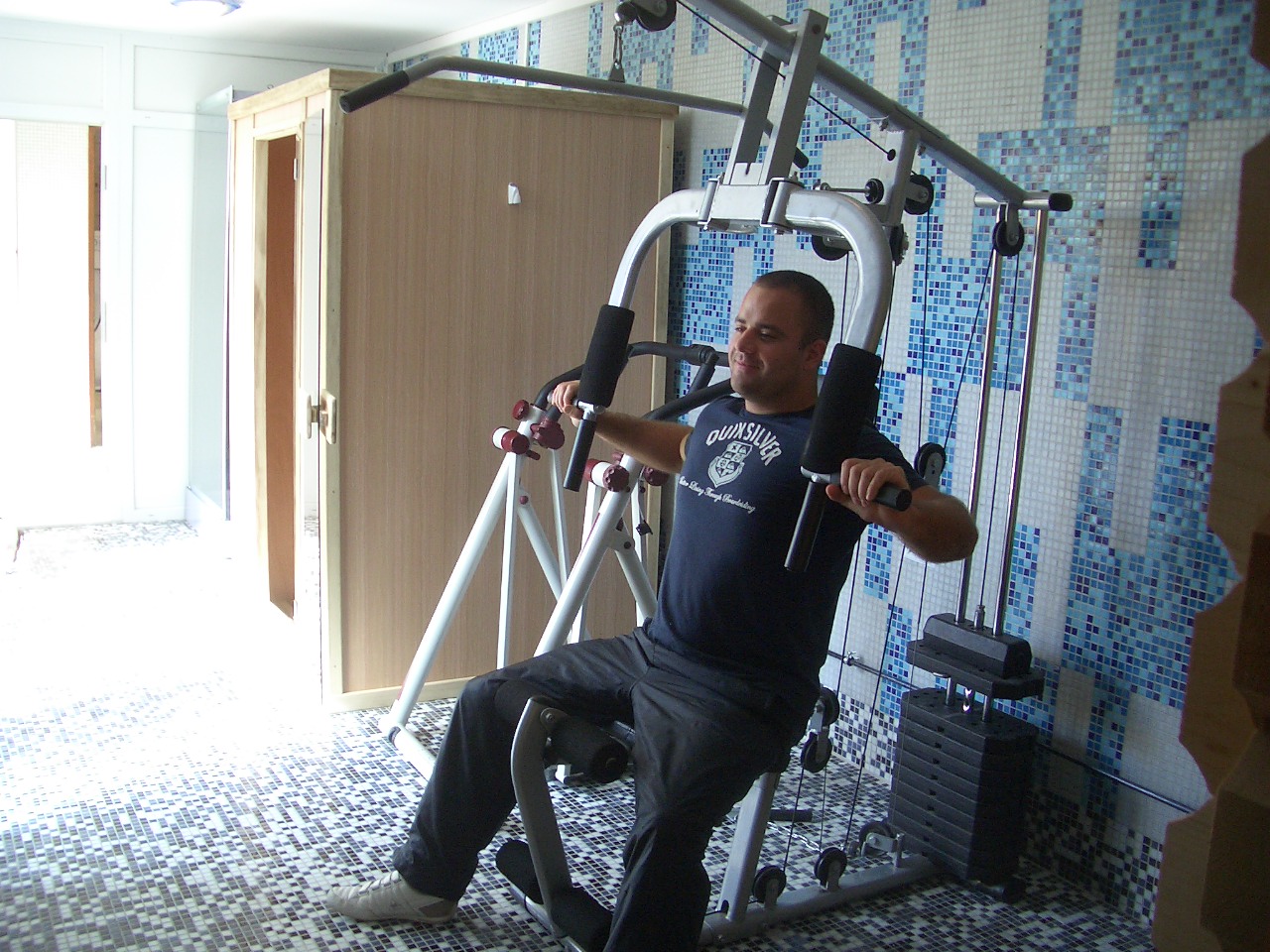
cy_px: 476
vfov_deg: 40.7
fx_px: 1284
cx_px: 635
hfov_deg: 52.6
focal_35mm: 35
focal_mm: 5.8
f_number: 2.6
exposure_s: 1/80
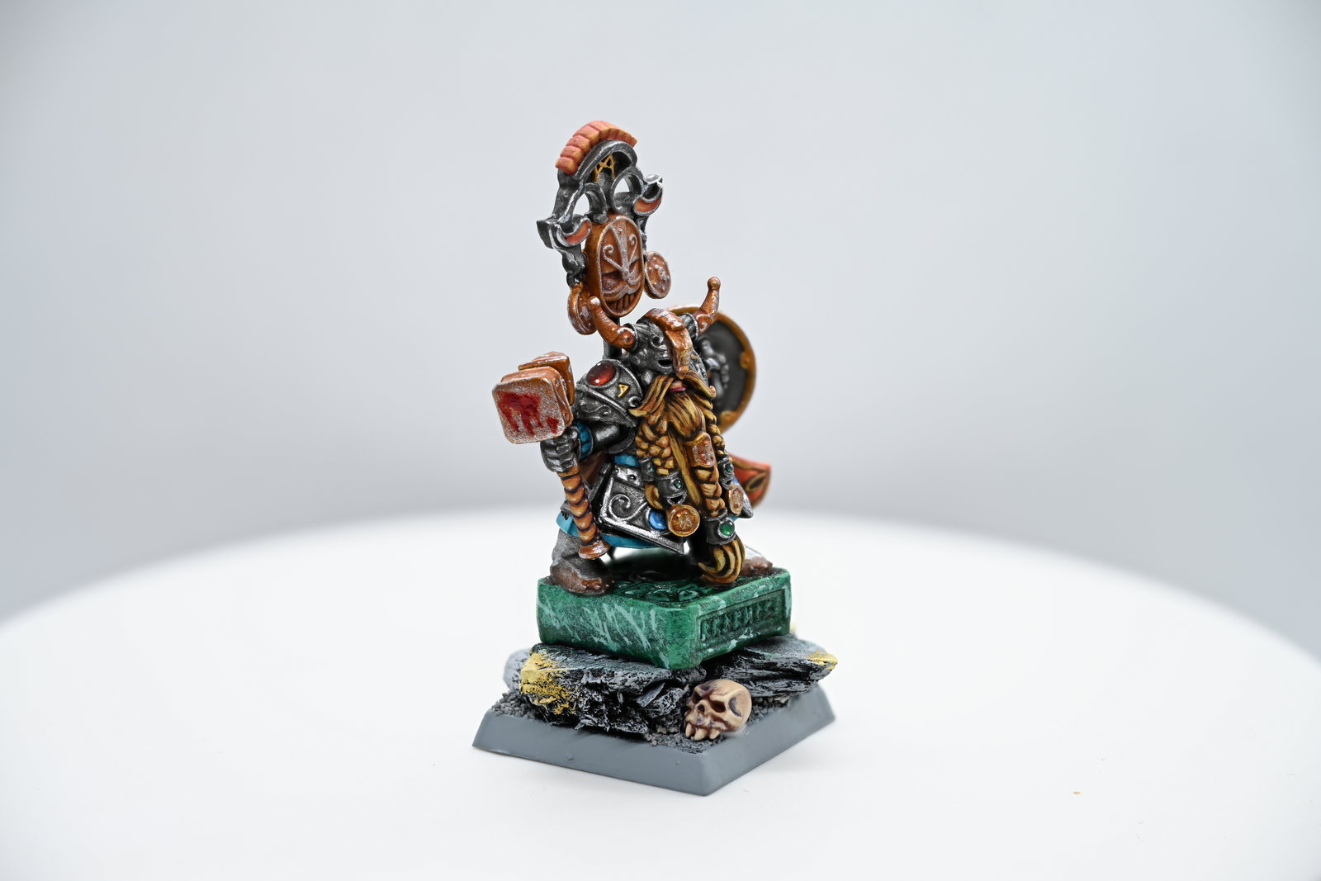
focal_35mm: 97
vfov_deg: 14.1
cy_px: 440
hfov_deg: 21.0
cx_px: 660
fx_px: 3559
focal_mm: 97
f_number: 5.6
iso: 64
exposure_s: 1/30
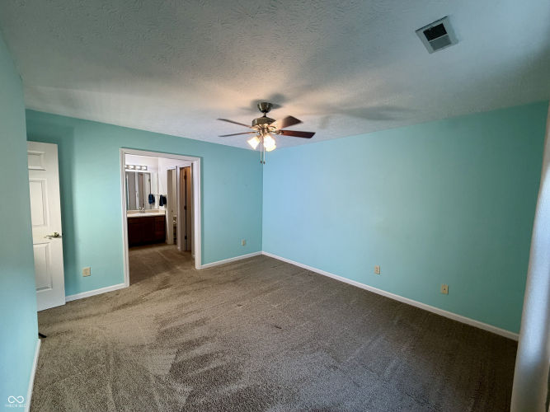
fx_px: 222
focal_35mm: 14
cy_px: 206
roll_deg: -0.5
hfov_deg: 102.1
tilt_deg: -3.8
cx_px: 275
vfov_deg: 85.7
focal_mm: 2.22
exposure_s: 1/60
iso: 200
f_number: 2.2
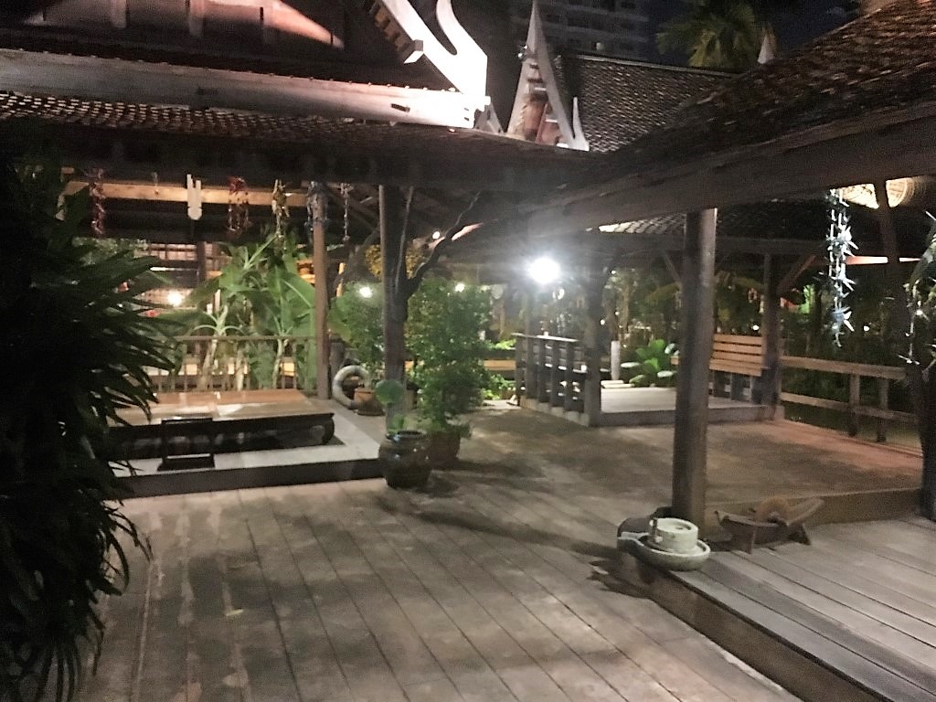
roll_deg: -1.0
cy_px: 351
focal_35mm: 29
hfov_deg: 61.7
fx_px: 784
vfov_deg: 48.2
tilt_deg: -4.9
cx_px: 468
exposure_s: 1/17
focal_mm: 4.15
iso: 1000
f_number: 2.2
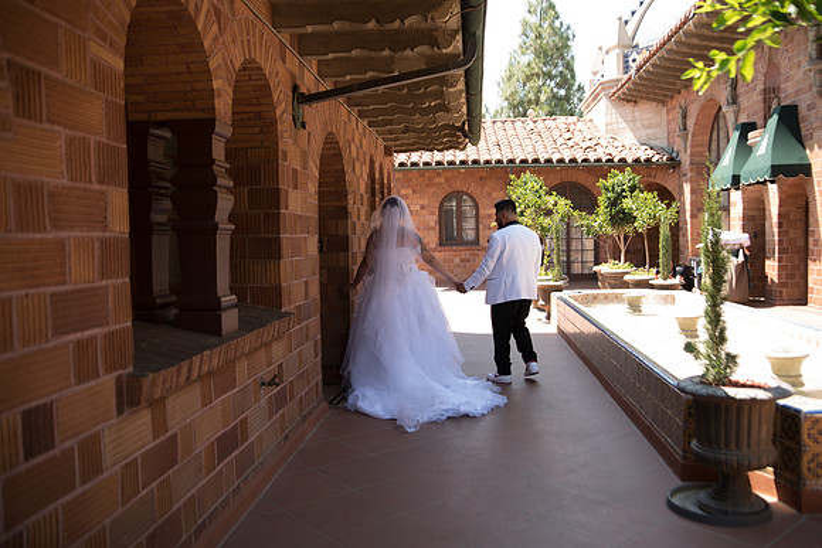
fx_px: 708
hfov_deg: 60.3
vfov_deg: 42.3
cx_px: 411
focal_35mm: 31
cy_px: 274
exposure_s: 1/160
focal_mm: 31
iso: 50
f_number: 2.8
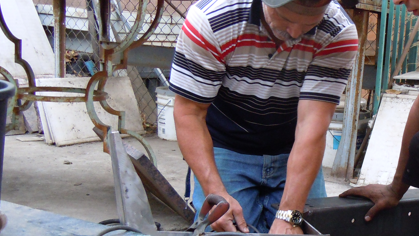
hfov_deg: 35.2
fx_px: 633
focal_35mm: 57
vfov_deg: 21.0
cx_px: 350
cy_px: 143
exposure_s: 1/60
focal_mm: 5.4
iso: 400
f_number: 3.5
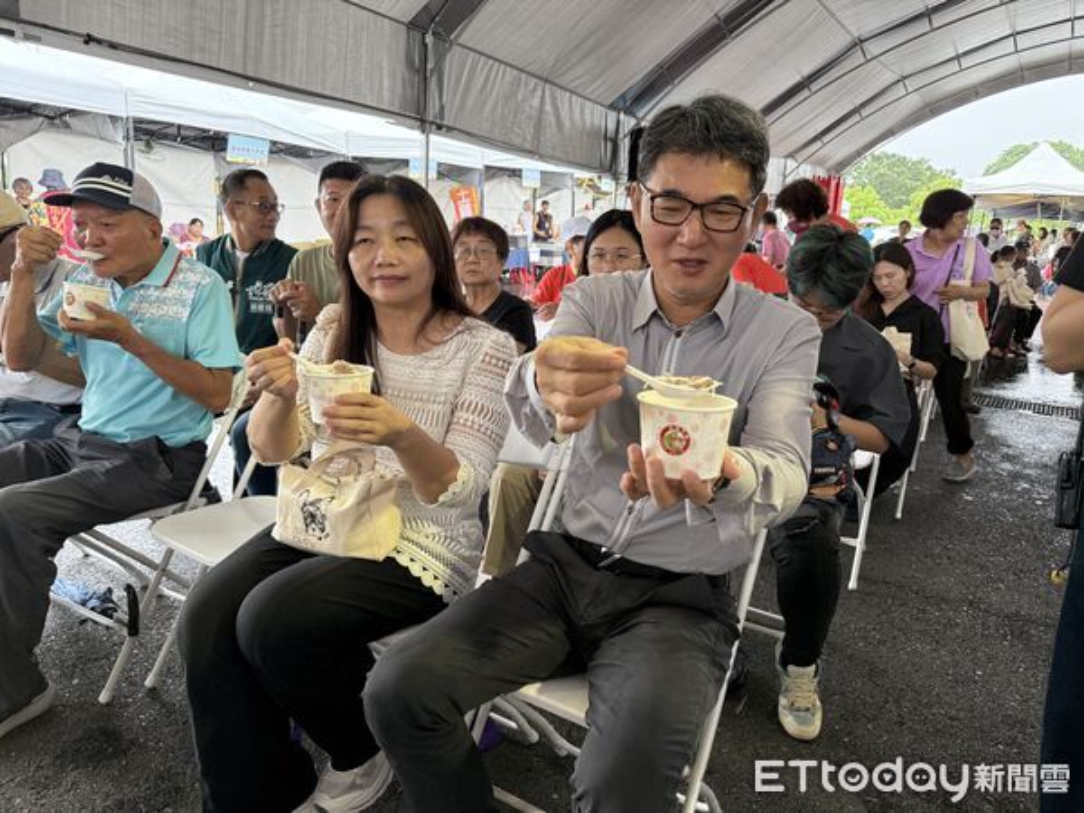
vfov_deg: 56.8
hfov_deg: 71.6
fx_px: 752
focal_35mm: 24
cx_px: 542
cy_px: 406
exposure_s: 1/120
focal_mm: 6.76
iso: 320
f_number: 1.78
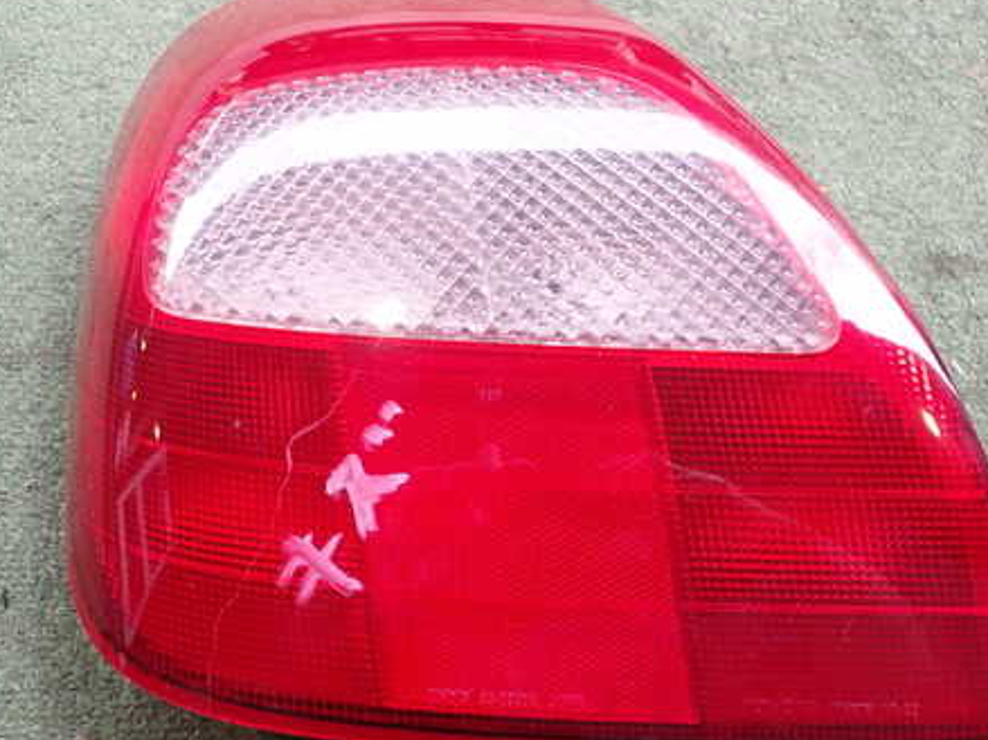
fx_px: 1170
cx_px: 536
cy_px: 385
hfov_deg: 45.7
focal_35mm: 41
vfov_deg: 35.1
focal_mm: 5.4
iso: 200
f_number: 2.3
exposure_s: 1/125
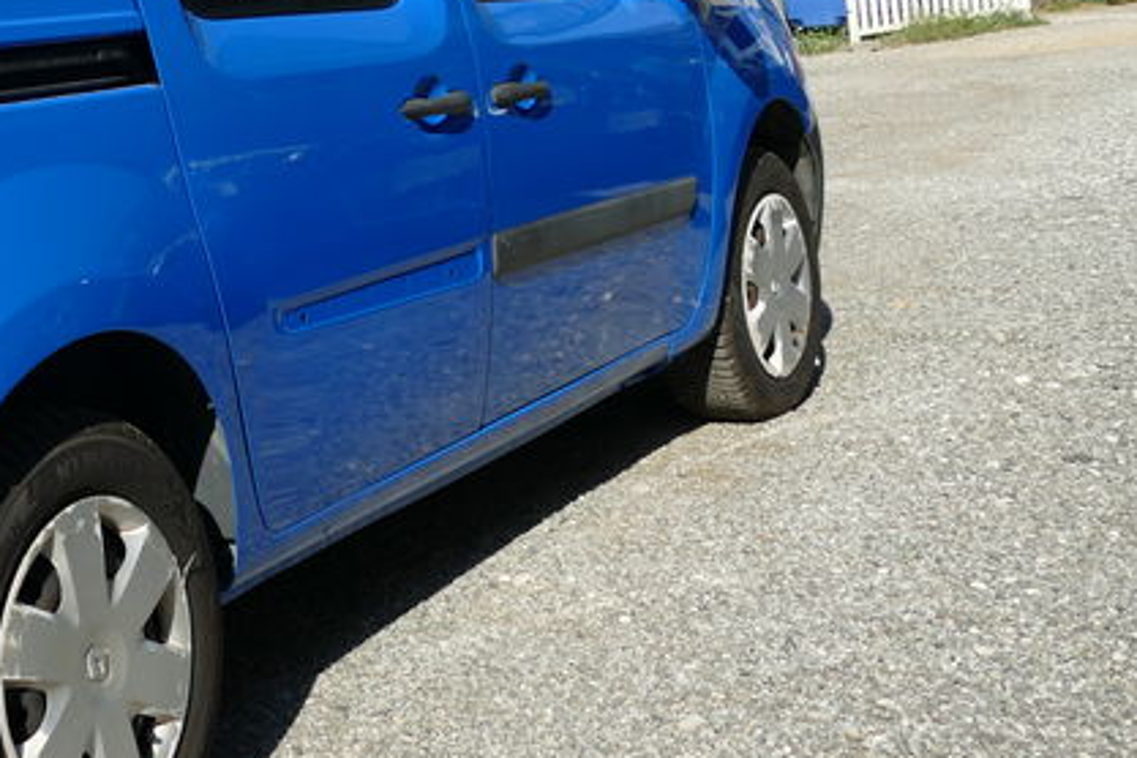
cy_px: 105
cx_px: -150
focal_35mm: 60
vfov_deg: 22.2
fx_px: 1895
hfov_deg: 29.7
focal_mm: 9.12
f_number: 3.2
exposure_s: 1/1600
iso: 125
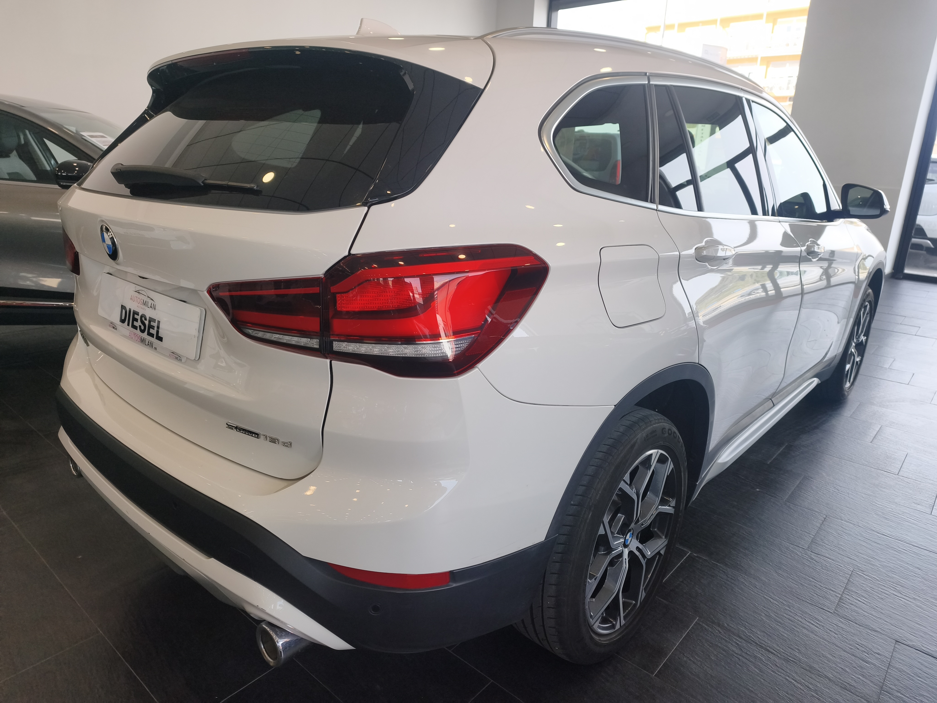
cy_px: 352
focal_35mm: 23
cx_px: 468
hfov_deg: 73.9
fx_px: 623
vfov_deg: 58.9
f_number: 1.62
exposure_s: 1/322
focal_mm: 6.45
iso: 50
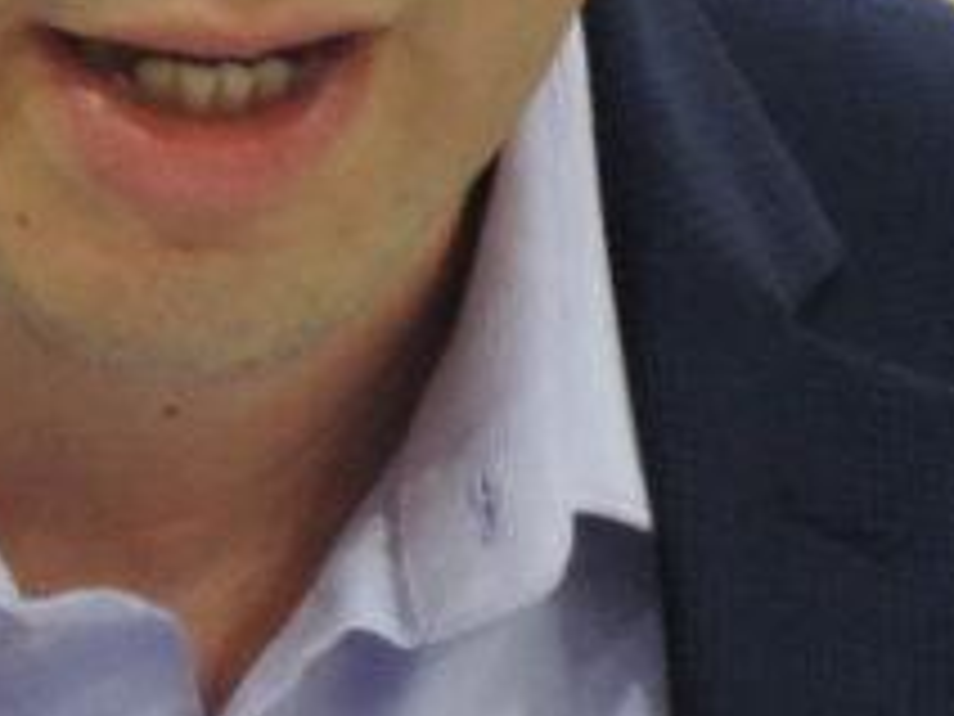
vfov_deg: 0.8
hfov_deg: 1.0
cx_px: -58
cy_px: -41
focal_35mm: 1933
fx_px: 53273
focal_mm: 71.3
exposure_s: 1/20
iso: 800
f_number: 4.8
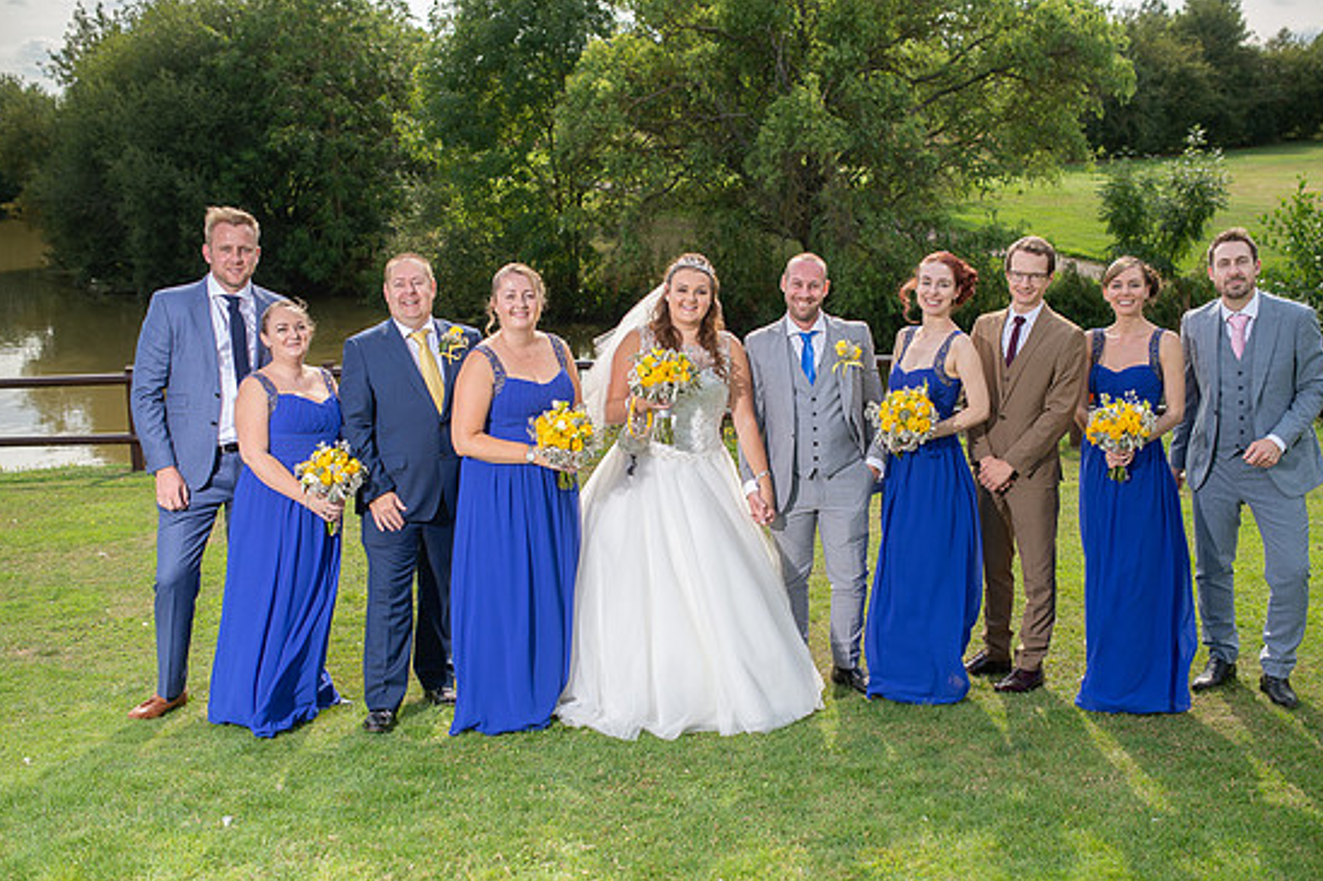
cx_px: 683
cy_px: 463
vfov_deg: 35.0
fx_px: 1396
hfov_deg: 50.7
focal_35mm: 38
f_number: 2.8
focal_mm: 35
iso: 160
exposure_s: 1/1600
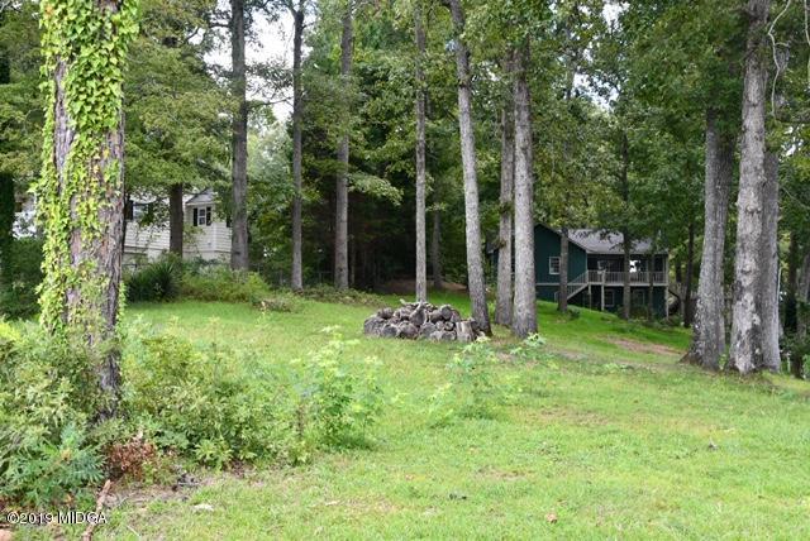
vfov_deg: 32.0
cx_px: 405
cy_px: 270
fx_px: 946
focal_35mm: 42
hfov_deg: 46.4
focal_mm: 28
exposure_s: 1/250
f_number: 5.6
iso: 320
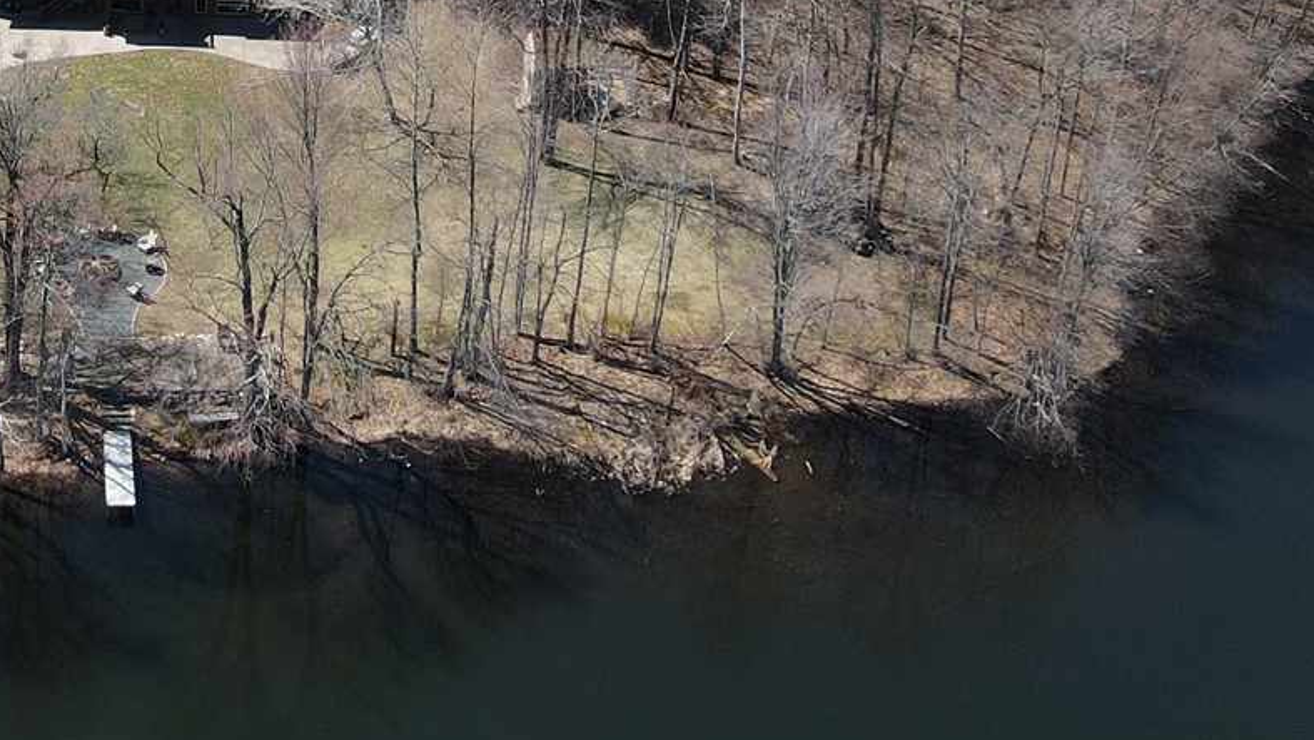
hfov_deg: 29.6
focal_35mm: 68
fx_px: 2370
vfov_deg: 16.0
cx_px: 117
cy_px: -414
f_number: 2.8
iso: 100
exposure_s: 1/500
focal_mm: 4.5
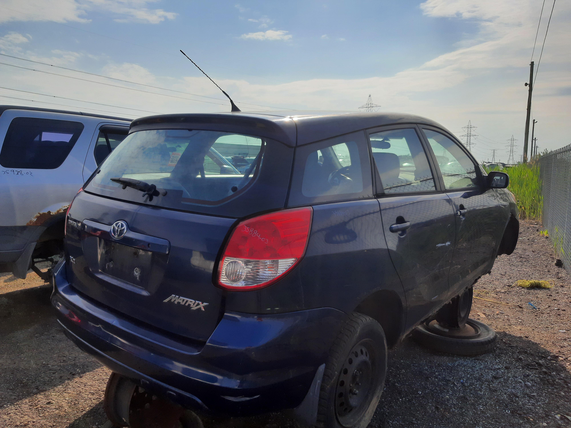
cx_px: 286
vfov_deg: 53.1
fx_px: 429
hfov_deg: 67.3
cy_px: 214
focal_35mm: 26
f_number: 1.7
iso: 40
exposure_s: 1/3067
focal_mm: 3.92
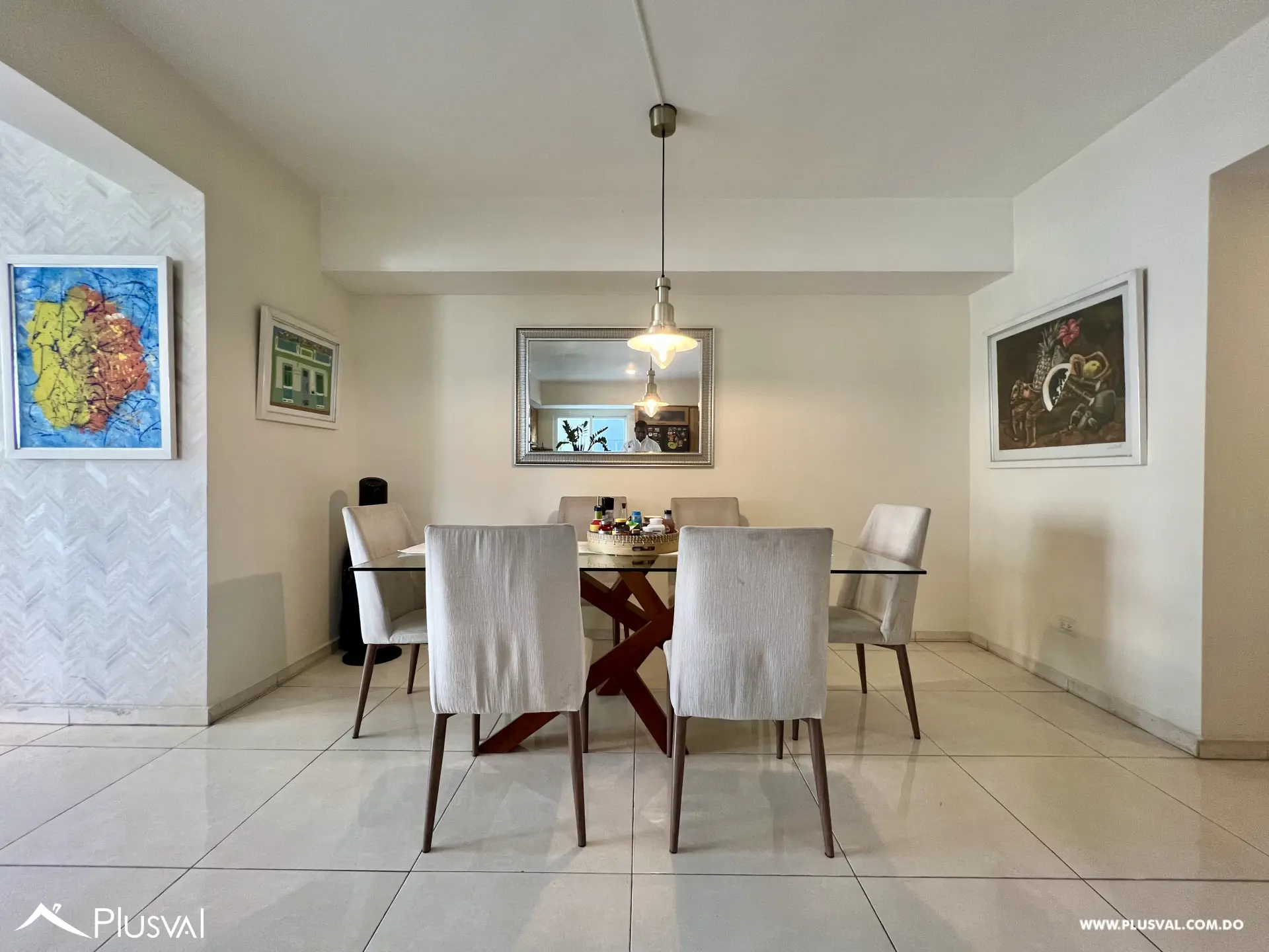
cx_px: 634
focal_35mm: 13
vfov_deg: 89.9
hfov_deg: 106.2
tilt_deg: -0.3
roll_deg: +1.0
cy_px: 476
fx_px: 477
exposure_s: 1/60
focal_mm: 1.57
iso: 160
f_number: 1.8
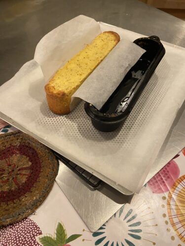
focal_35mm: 26
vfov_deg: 67.3
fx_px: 185
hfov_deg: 53.1
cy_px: 123
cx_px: 92
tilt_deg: -51.4
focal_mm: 4.25
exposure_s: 1/50
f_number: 1.8
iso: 500
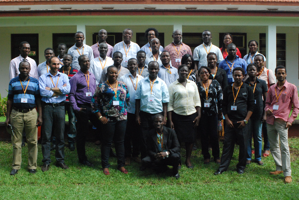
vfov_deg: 25.8
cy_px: 100
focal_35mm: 52
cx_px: 150
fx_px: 437
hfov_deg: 37.8
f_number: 11
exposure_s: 1/640
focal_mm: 35
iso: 1600
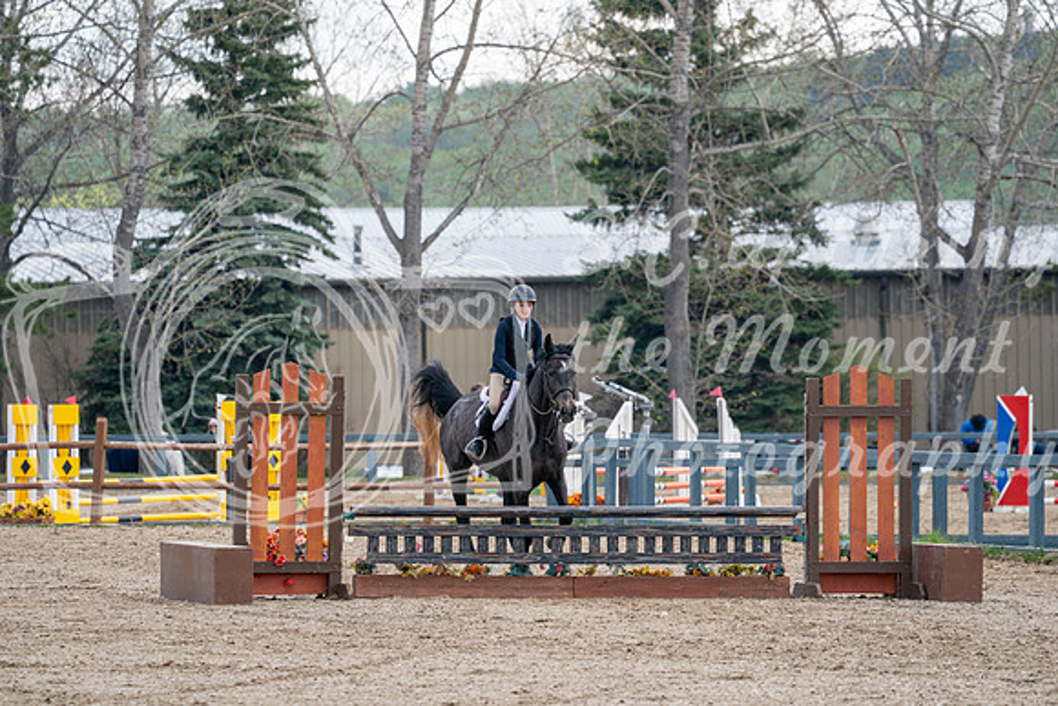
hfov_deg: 7.9
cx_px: 529
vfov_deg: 5.3
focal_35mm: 259
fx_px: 7613
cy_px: 353
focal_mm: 259
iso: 200
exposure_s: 1/320
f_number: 5.6
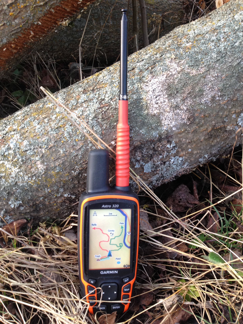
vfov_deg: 52.6
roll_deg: -4.3
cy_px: 162
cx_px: 122
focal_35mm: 35
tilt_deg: -35.7
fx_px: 328
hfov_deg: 40.7
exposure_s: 1/20
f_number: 2.4
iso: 100
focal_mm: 4.28
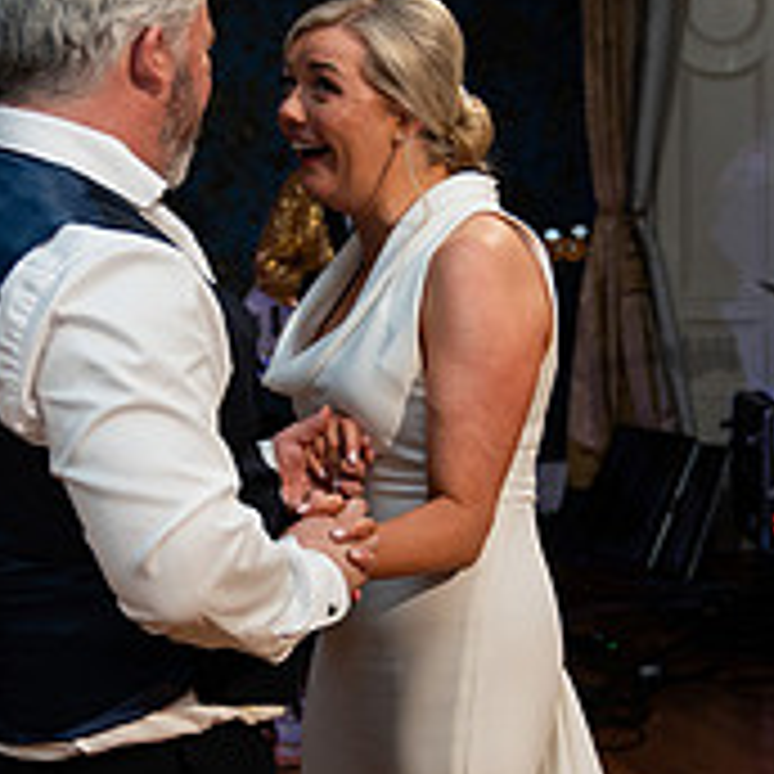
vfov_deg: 19.5
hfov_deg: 19.5
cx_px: 351
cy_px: 484
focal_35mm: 89
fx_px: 2251
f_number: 2.8
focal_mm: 31
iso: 1250
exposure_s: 1/160
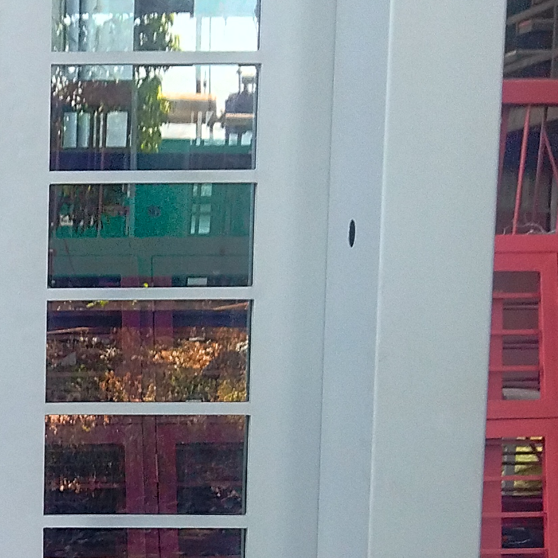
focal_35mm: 115
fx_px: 2097
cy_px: 573
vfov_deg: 14.9
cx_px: -162
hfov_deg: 14.5
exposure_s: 1/120
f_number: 1.79
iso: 252
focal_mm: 4.74
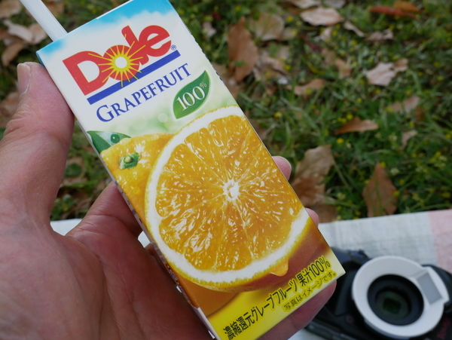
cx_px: 226
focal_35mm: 40
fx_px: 523
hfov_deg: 46.8
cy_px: 170
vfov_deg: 36.0
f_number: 9
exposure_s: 1/400
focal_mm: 20
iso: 800
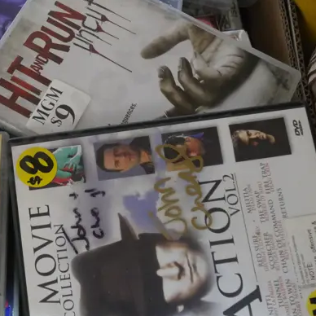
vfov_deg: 24.6
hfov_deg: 24.4
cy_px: 110
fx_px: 723
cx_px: 80
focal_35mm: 70
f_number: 3.6
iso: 3200
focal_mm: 15
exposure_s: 1/60
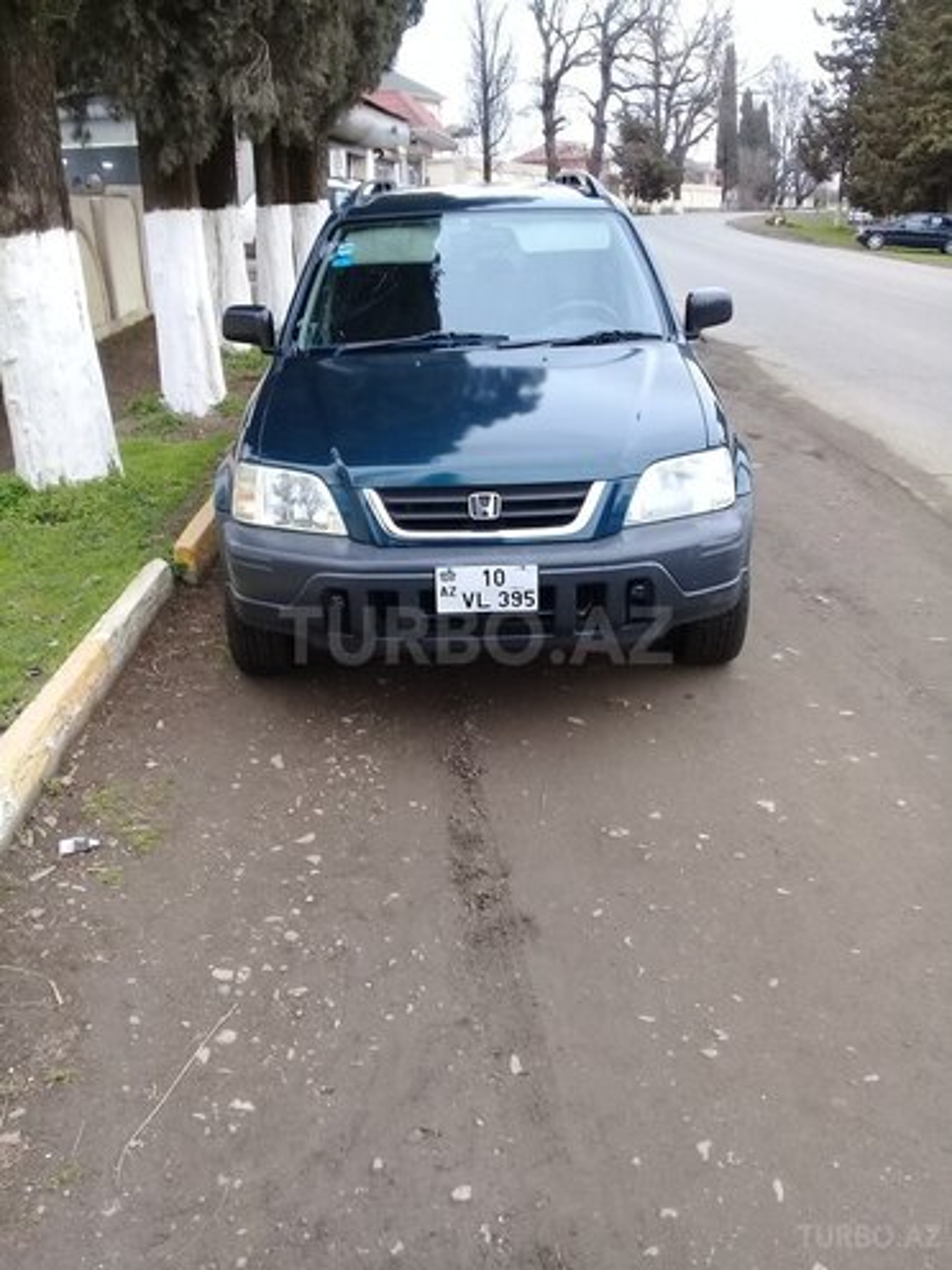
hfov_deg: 45.4
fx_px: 1137
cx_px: 476
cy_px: 635
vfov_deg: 58.4
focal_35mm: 31
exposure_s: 1/117
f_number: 2.2
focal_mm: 3.3
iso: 50
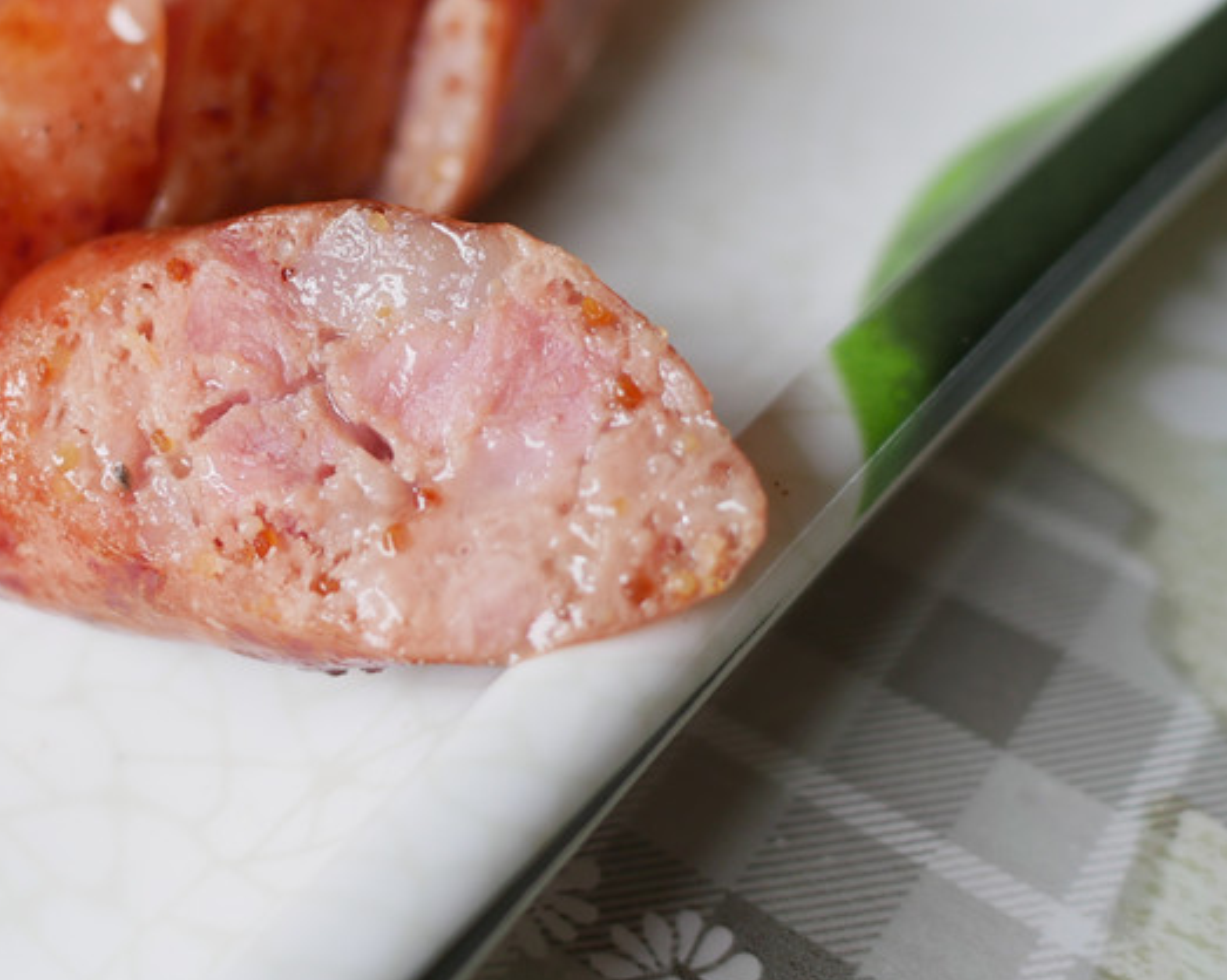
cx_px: 385
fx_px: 2033
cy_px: 389
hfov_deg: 33.2
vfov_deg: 27.1
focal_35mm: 56
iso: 200
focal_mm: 15
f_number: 2.2
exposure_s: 1/160
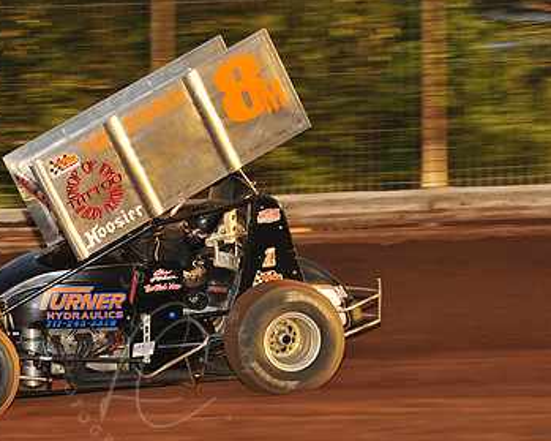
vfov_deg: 9.9
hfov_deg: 12.3
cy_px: 220
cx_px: 156
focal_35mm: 156
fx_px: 2543
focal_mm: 100
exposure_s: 1/320
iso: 1000
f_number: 9
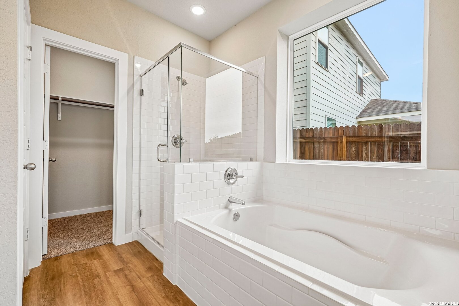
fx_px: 210
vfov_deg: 72.1
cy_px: 153
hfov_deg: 95.0
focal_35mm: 16
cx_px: 230
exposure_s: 1/30
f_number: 8
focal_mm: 16.5
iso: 125
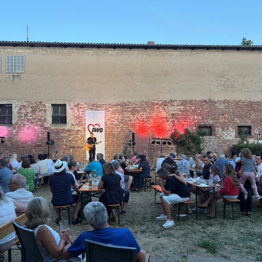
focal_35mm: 31
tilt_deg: +1.4
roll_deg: +1.2
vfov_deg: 52.5
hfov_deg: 52.5
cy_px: 135
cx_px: 130
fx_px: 265
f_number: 1.78
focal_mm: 6.76
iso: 125
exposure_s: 1/100
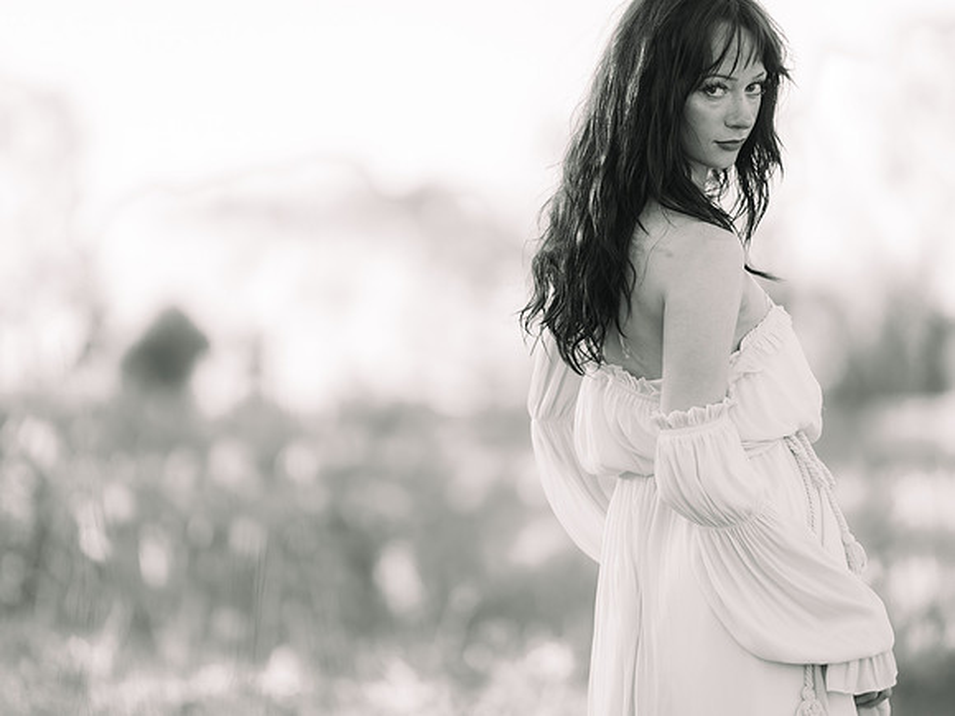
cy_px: 358
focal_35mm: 216
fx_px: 5972
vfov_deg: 6.9
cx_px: 478
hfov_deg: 9.1
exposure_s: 1/200
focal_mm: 200
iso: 160
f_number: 2.8
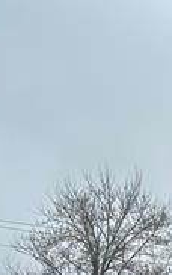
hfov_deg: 7.9
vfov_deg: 12.7
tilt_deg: +4.6
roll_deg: -0.6
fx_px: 1161
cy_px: 435
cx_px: 392
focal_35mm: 155
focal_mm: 5.7
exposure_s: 1/1344
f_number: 1.5
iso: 50
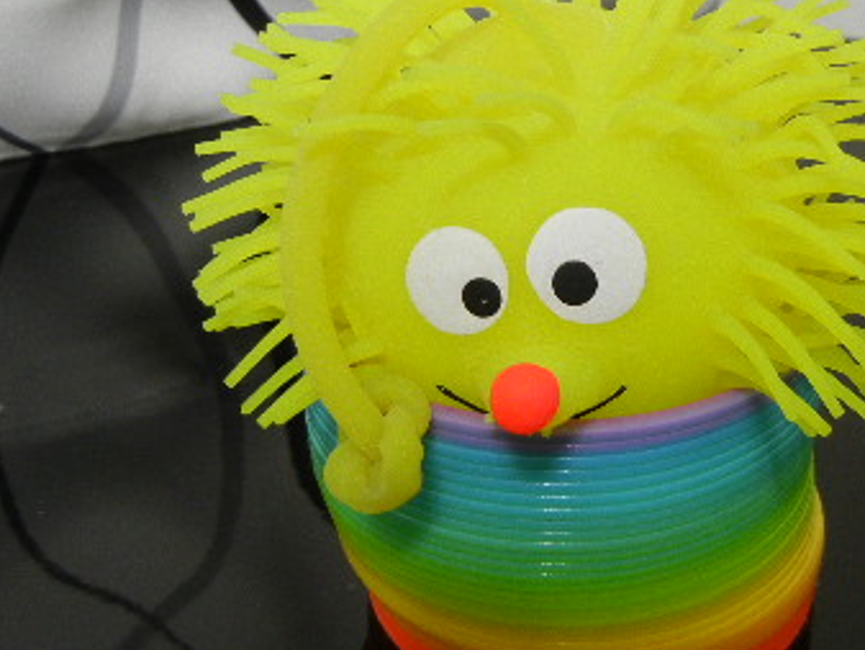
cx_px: 524
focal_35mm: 57
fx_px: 1425
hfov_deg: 33.7
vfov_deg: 25.7
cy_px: 357
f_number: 3.5
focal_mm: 5.4
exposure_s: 1/17.4
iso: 400
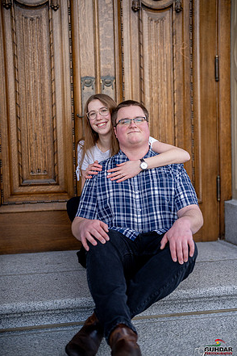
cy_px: 179
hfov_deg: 26.5
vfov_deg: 38.9
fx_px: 504
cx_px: 117
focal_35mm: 51
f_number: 1.8
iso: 1250
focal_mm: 50
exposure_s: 1/6400
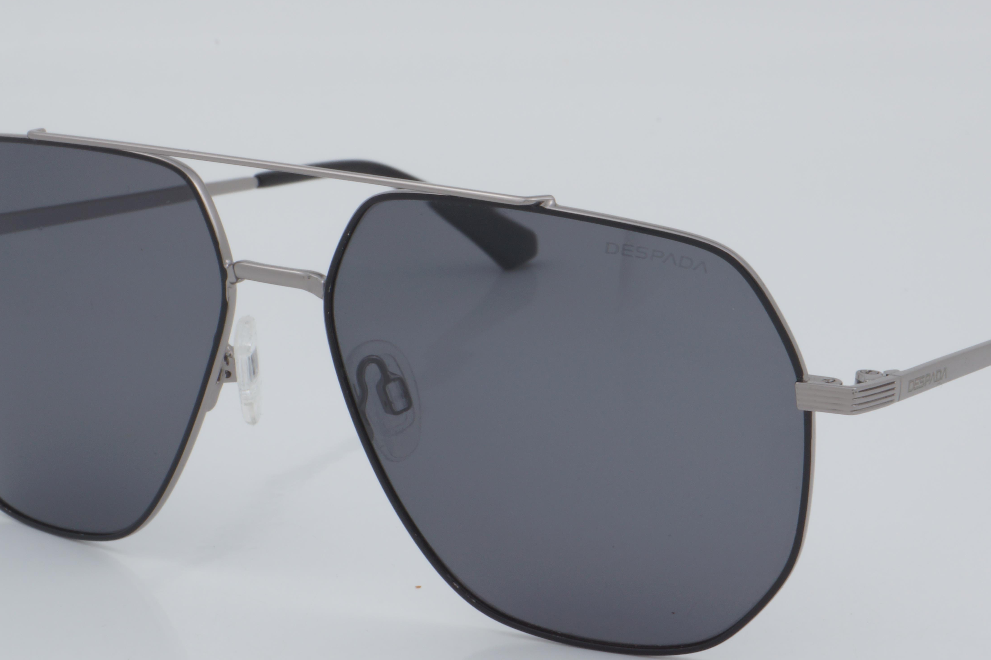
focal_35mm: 102
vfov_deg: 13.4
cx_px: 542
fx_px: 2808
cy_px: 385
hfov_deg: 20.0
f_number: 32
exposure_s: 1/4
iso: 100
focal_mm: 50
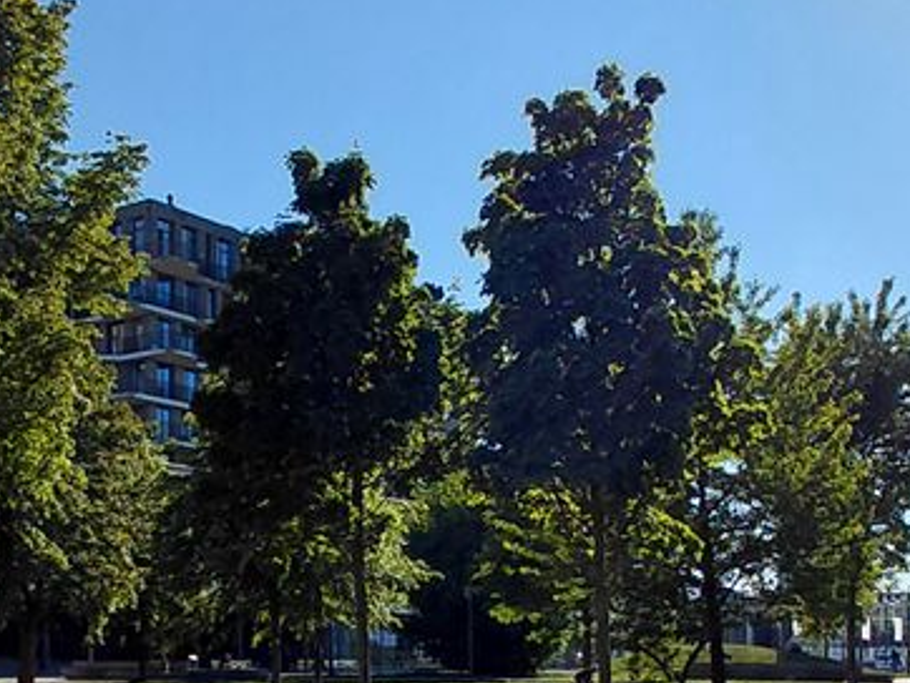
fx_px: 1394
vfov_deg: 26.3
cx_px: 349
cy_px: 658
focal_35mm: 53
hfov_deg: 36.0
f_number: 2.2
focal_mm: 1.64
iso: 40
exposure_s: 1/2142
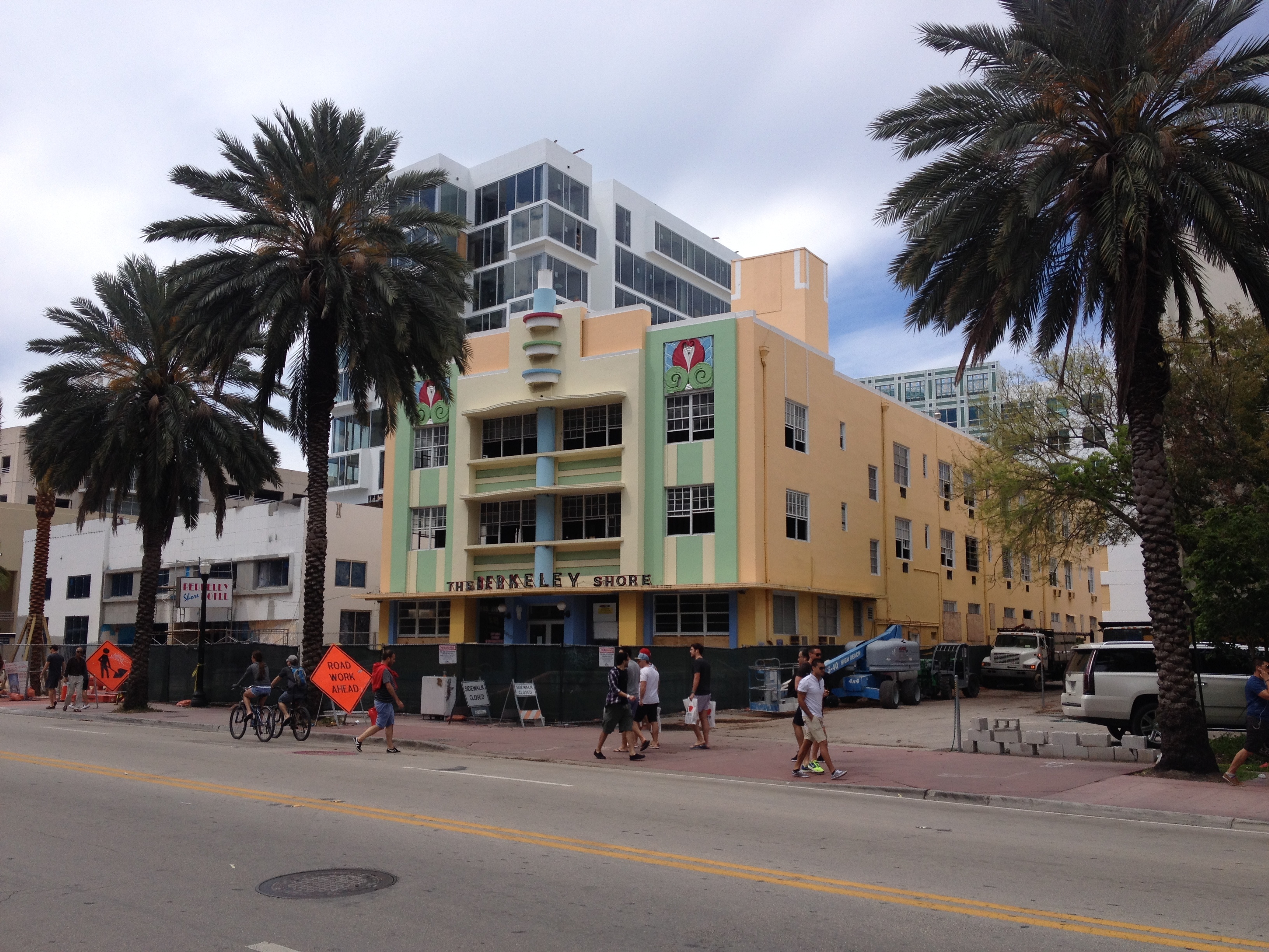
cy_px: 476
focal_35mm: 35
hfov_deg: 52.6
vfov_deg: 40.7
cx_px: 634
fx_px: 1283
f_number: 2.4
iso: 50
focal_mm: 4.28
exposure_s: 1/1727
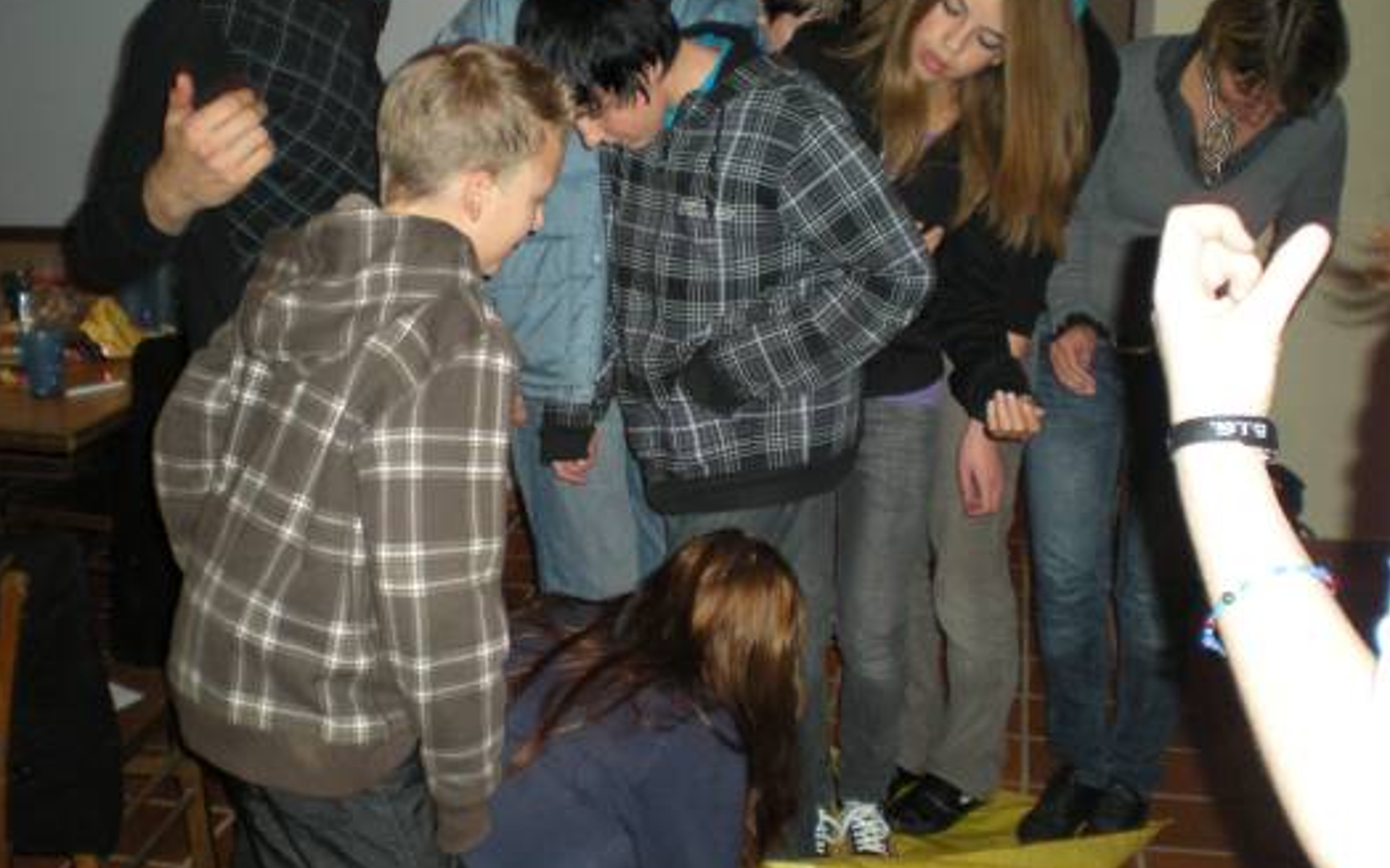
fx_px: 1552
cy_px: 406
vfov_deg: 31.2
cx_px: 699
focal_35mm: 41
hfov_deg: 48.2
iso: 240
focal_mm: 6.3
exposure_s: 1/60
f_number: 3.1
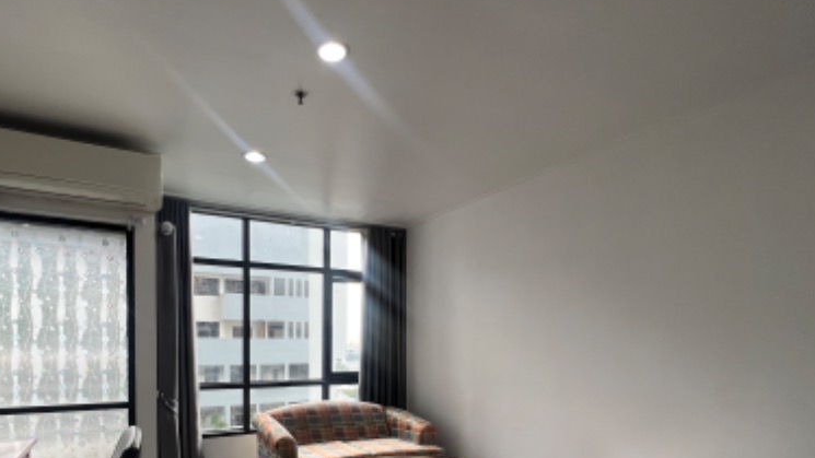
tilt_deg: -6.6
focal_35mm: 19
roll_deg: -3.1
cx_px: 328
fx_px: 411
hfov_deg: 88.5
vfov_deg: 54.8
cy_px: 359
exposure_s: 1/122
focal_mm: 1.57
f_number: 1.8
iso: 64
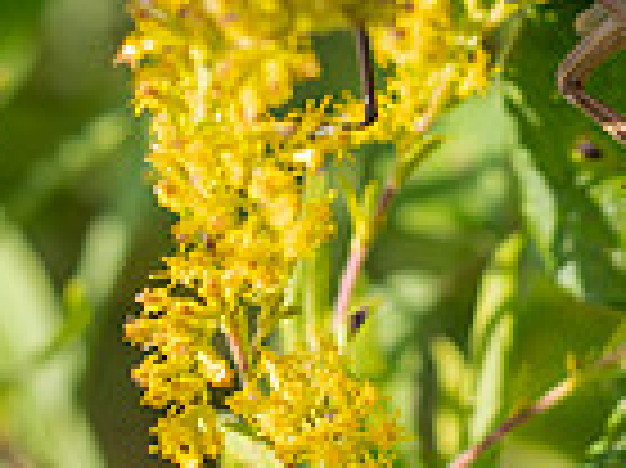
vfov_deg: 7.4
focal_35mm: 201
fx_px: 3632
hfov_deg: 9.8
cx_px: 414
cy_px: 79
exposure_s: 1/400
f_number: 3.2
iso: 80
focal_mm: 50
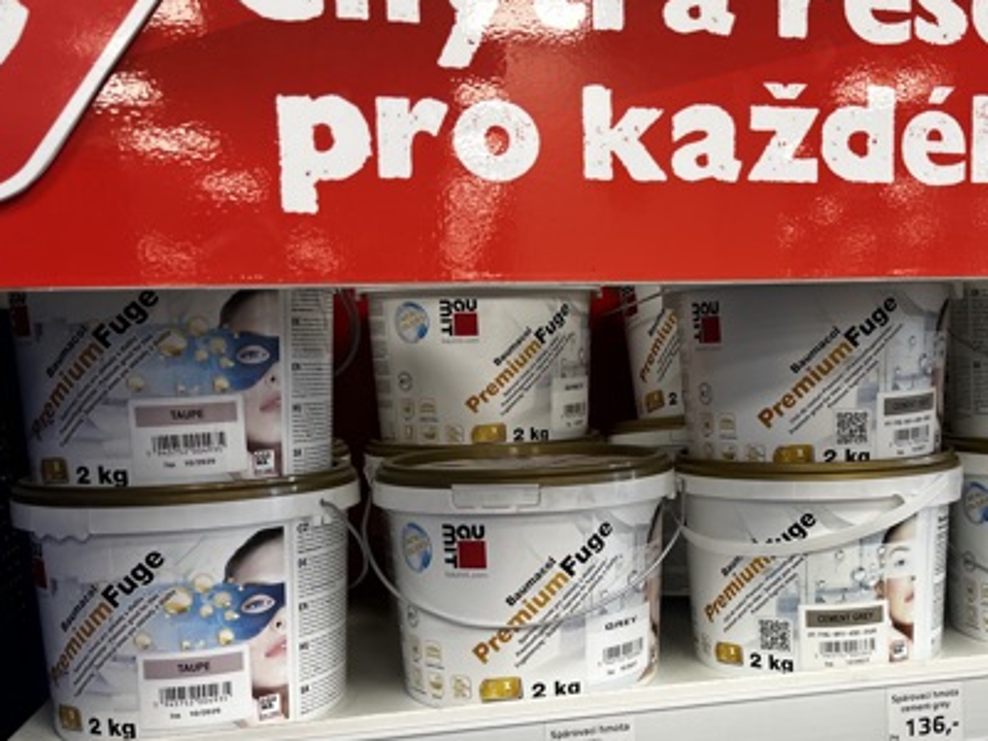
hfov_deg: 46.6
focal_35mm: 39
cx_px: 704
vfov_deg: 36.6
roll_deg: +1.6
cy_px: 472
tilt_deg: -6.4
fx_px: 1113
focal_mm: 5.1
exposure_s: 1/100
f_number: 1.6
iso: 80
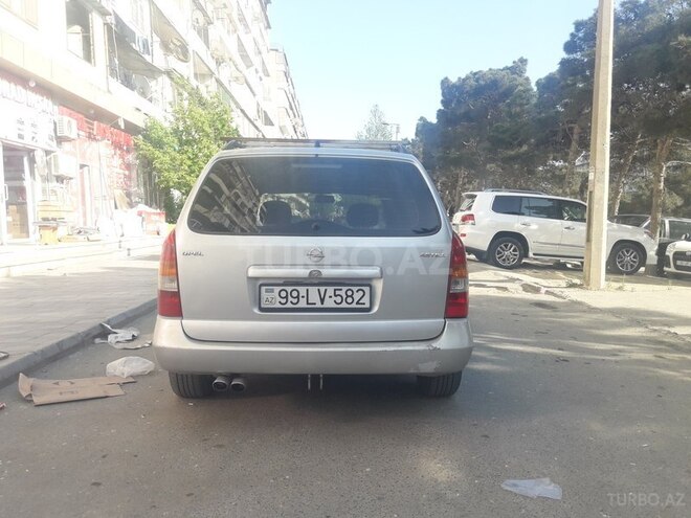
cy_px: 259
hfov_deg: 63.4
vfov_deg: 49.7
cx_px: 346
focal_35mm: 28
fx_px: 559
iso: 40
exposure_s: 1/412
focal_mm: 3.7
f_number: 1.9
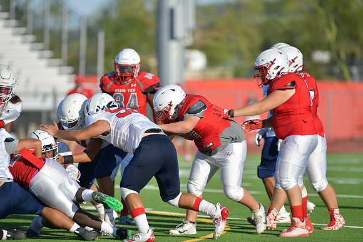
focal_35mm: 300
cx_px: 182
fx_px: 3026
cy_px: 121
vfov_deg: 4.6
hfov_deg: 6.9
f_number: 3.5
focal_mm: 300
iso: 100
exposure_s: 1/2000
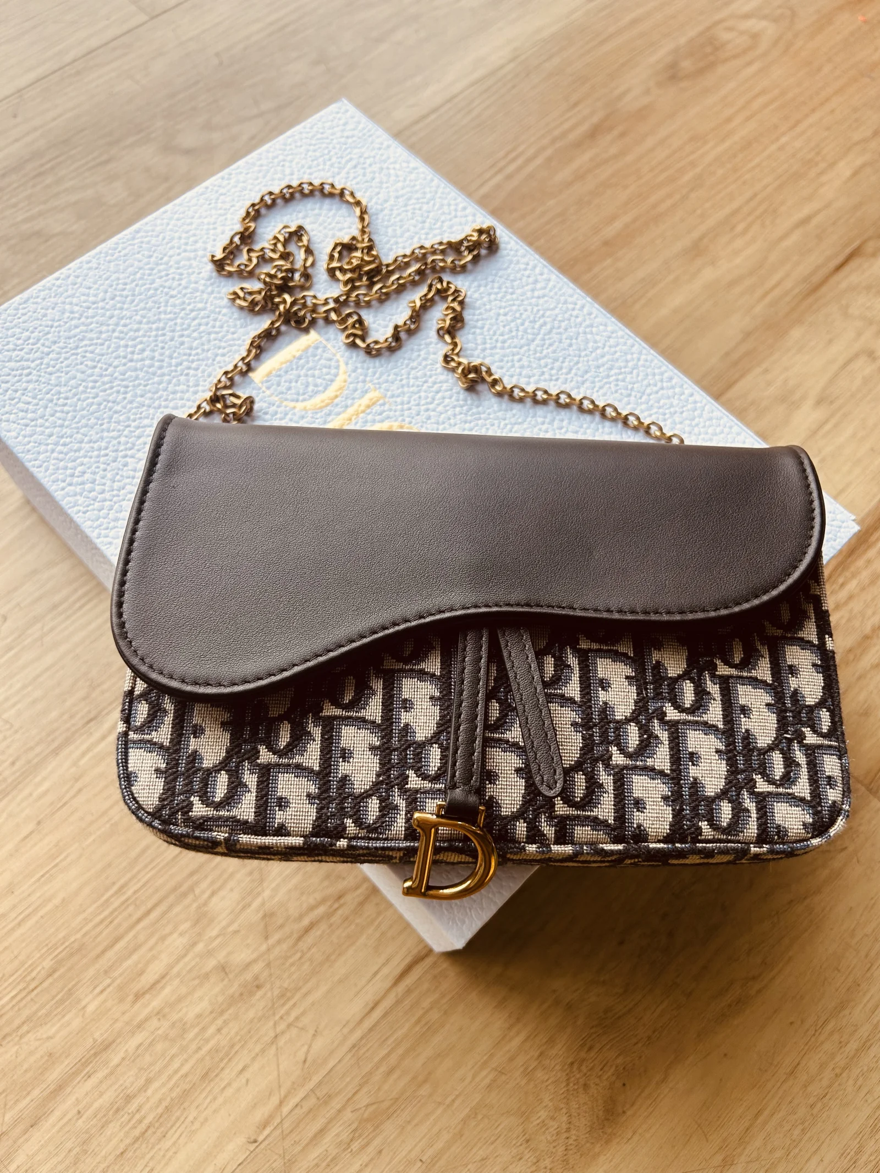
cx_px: 440
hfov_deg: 53.1
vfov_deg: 67.3
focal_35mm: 26
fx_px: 881
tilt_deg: -66.7
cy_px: 586
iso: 50
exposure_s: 1/389
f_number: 1.5
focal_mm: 5.7
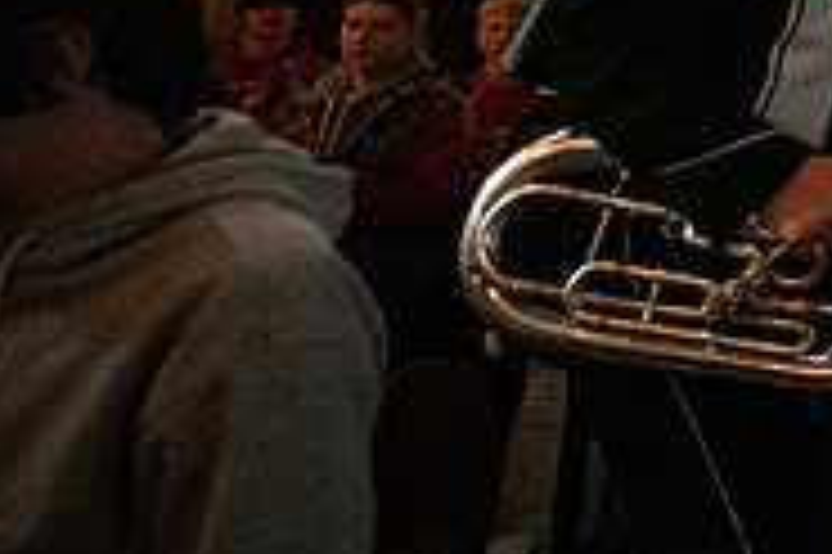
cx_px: 1178
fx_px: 1016
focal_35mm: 44
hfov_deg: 30.4
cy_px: -131
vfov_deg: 26.6
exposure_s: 1/400
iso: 32000
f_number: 4
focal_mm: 14
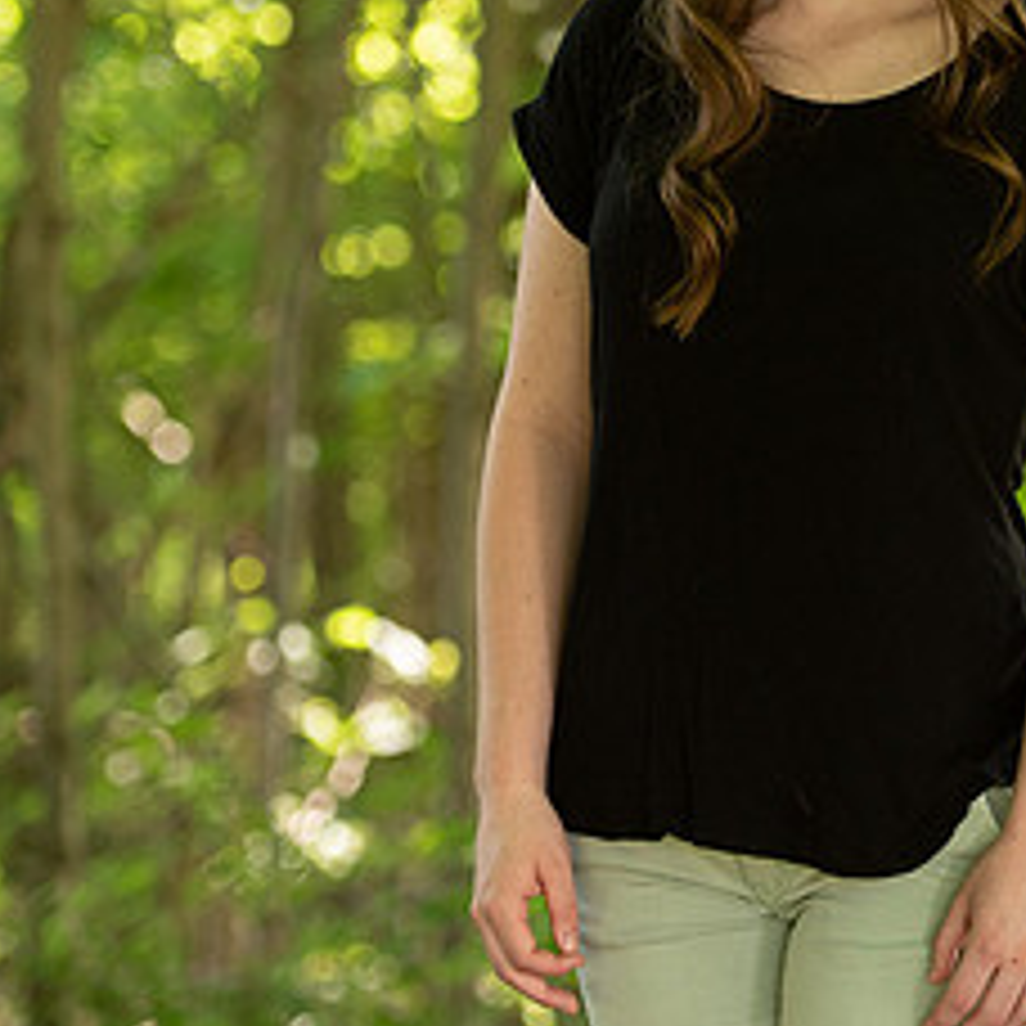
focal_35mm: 212
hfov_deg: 8.2
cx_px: 958
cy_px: 241
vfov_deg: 8.2
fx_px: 7109
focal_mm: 92
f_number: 2.8
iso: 400
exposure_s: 1/200
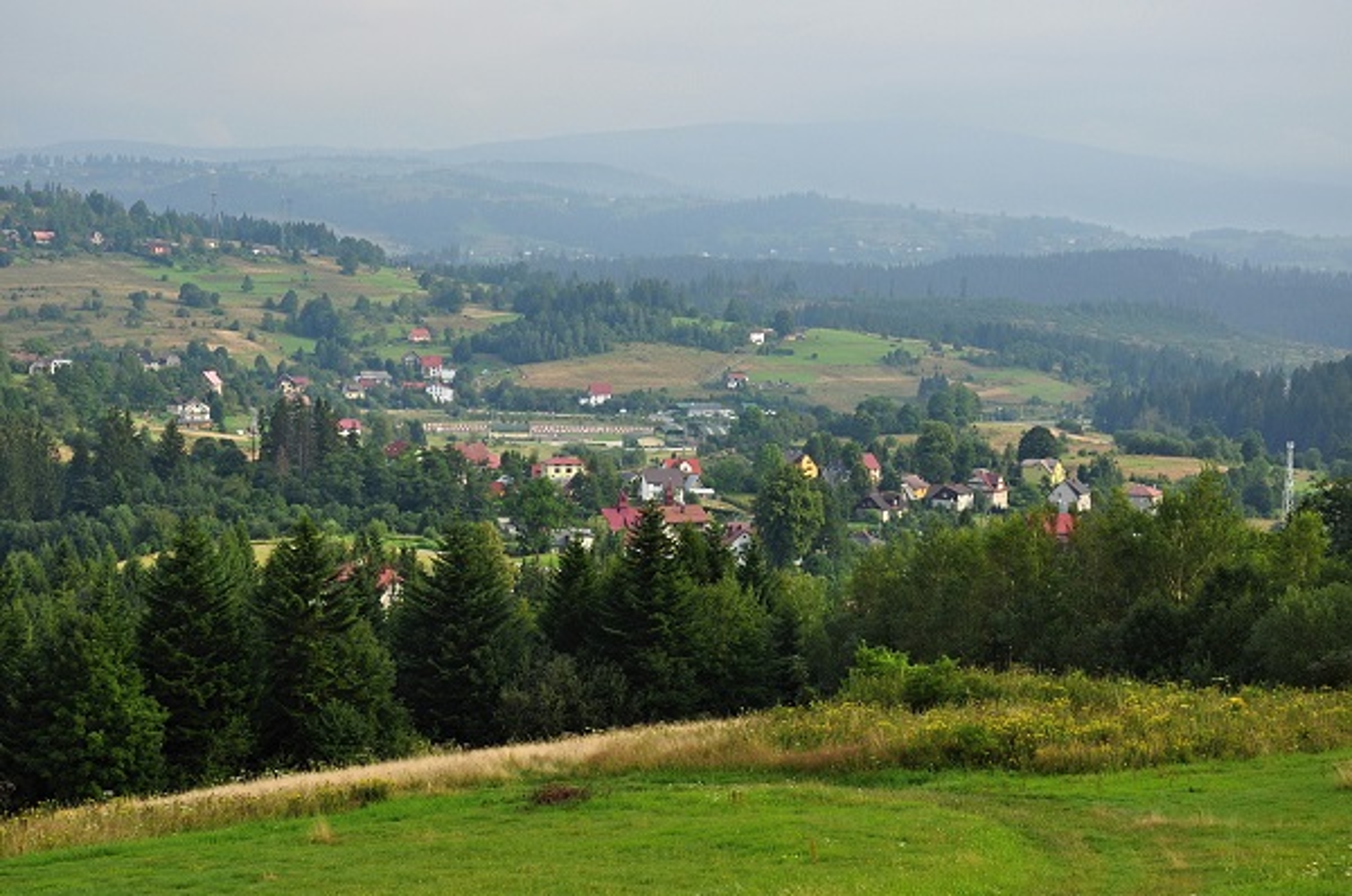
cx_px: 676
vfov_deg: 18.1
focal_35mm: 75
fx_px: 2812
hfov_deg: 27.0
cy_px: 448
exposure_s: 1/80
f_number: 9
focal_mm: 50
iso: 200
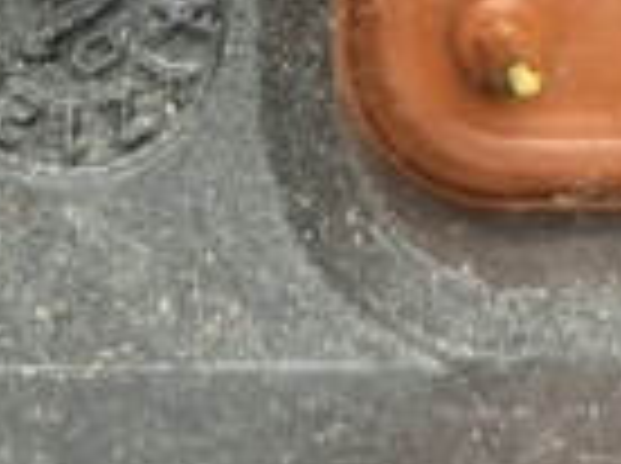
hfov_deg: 9.5
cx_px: 144
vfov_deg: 6.7
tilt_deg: -86.4
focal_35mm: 208
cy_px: -689
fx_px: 3725
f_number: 1.8
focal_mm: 4
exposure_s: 1/120
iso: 50
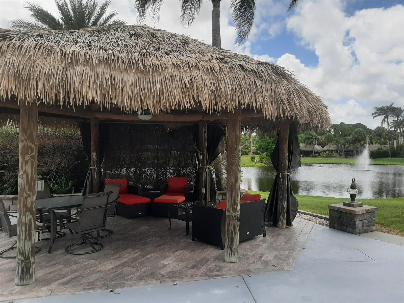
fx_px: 303
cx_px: 202
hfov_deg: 67.3
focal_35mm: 26
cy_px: 152
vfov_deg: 53.1
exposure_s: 1/1792
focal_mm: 3.93
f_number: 1.7
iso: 40
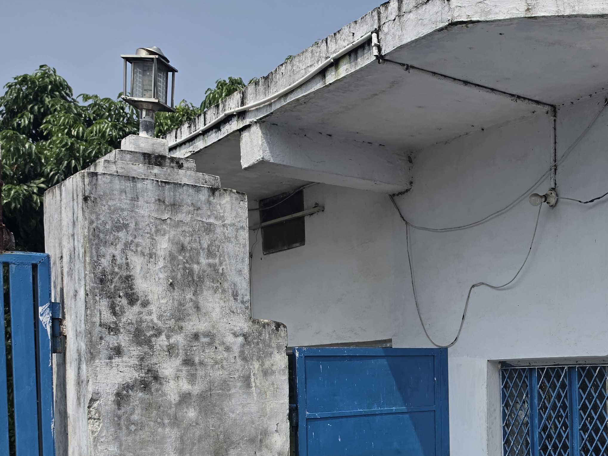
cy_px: 368
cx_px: 567
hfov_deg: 38.6
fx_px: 790
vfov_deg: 31.3
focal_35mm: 45
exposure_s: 1/7939
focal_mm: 6.5
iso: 40
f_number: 1.4
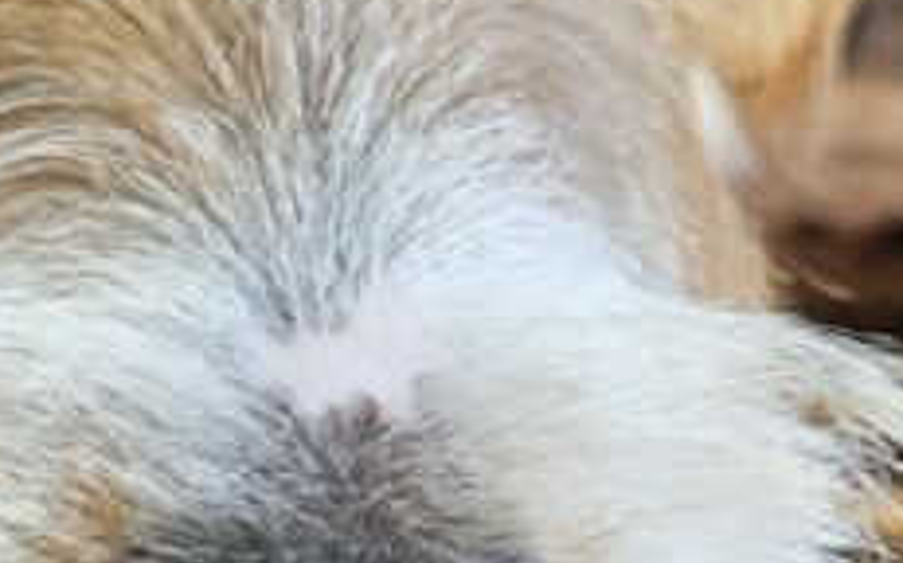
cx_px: 78
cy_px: 317
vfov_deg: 12.1
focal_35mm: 108
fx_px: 2656
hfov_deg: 18.9
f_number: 1.8
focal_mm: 5.4
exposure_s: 1/207
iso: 100
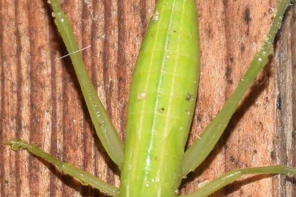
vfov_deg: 3.1
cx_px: 155
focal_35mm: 443
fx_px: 3641
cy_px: 178
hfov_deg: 4.7
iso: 100
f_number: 13
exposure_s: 1/60
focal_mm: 140
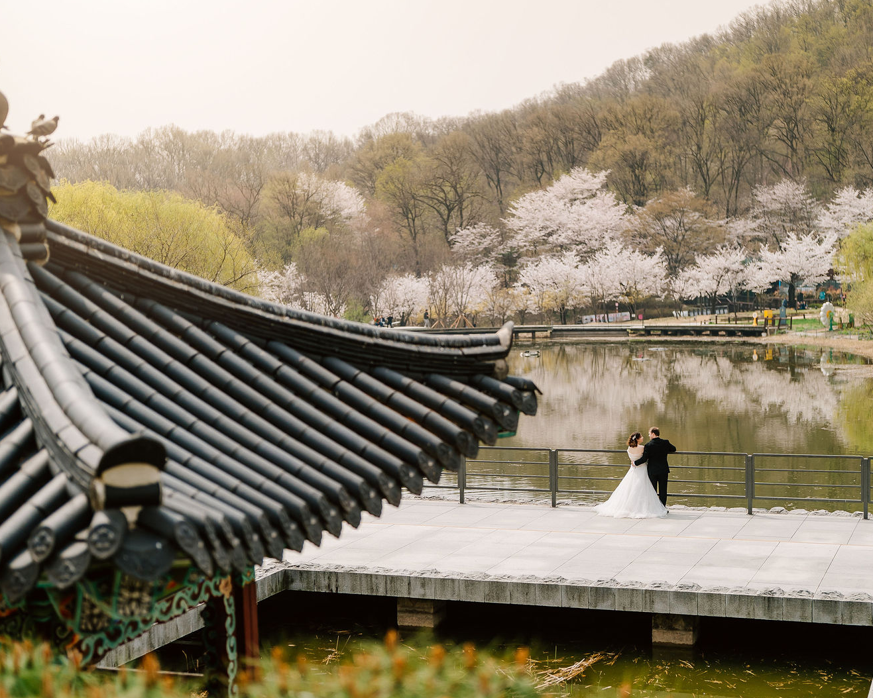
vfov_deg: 26.7
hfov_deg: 33.0
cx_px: 474
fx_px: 1473
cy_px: 351
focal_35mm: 57
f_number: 1.2
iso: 100
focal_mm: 50
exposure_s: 1/10000
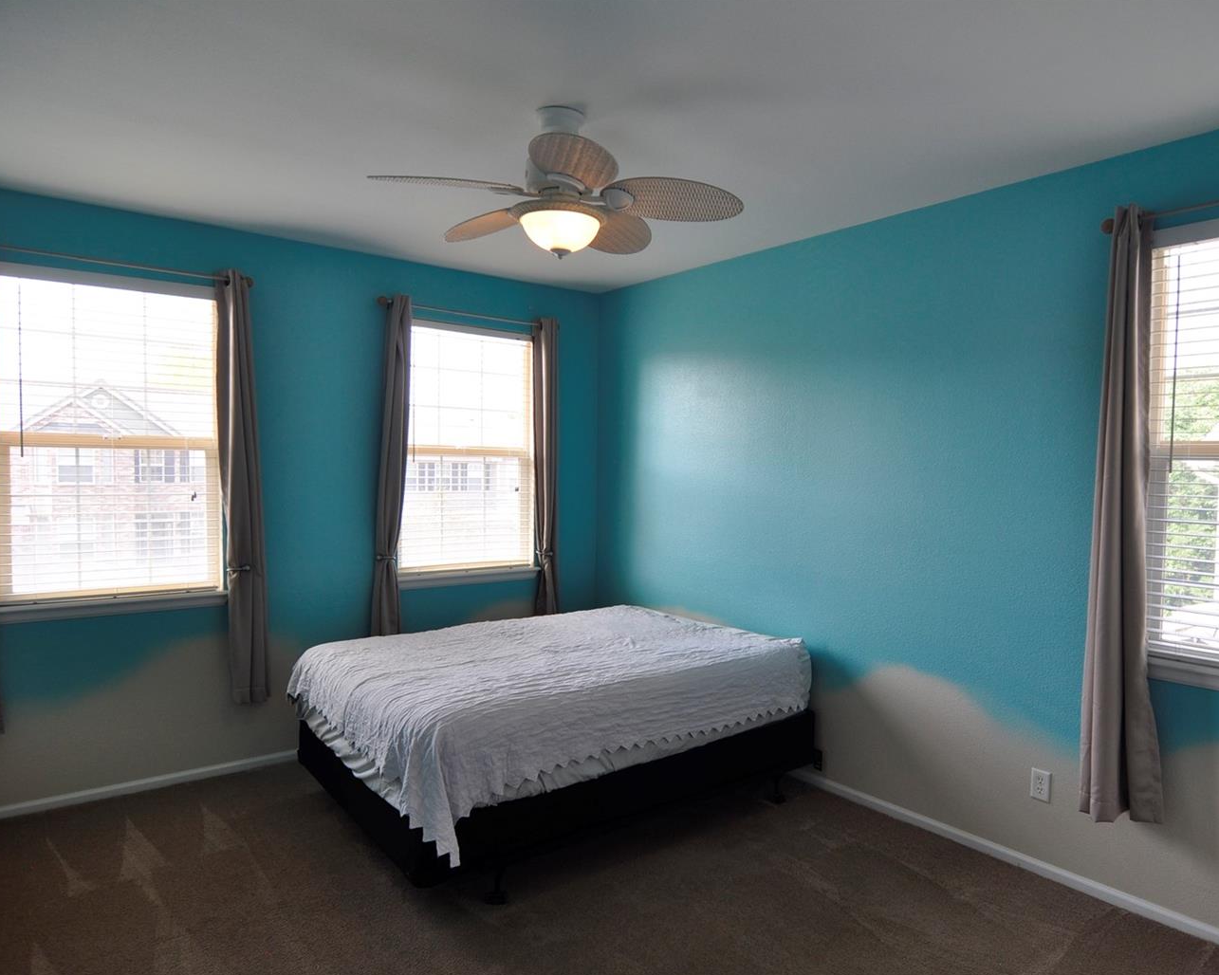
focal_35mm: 21
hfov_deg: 77.3
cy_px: 498
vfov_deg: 65.5
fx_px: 758
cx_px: 690
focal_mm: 12
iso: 200
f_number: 5
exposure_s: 1/100
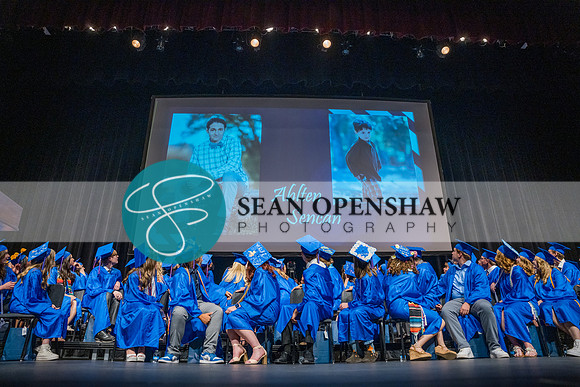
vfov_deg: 53.2
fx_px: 387
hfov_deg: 73.7
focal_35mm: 24
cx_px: 290
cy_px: 194
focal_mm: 24
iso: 2500
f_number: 2.8
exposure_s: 1/160
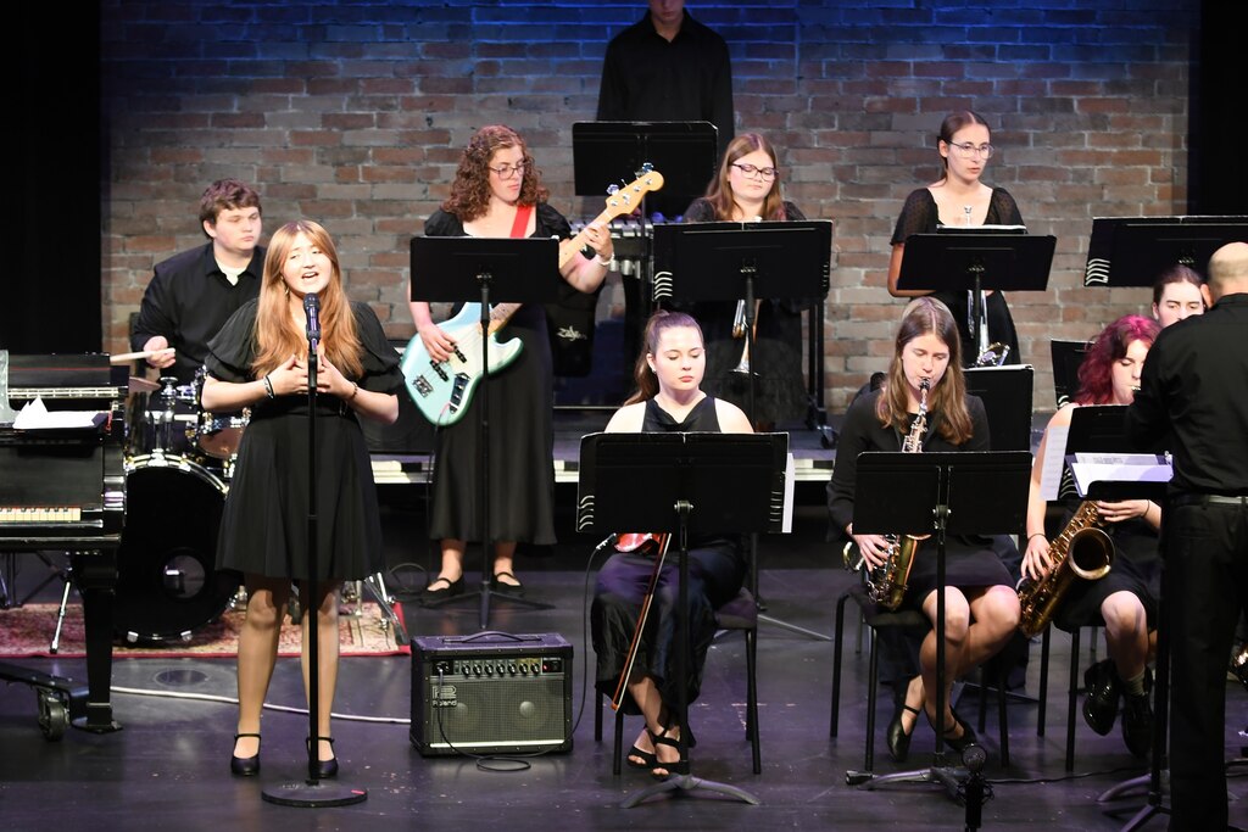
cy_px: 416
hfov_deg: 13.2
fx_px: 5408
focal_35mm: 156
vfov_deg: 8.8
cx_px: 624
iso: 500
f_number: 2.8
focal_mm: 78
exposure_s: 1/60
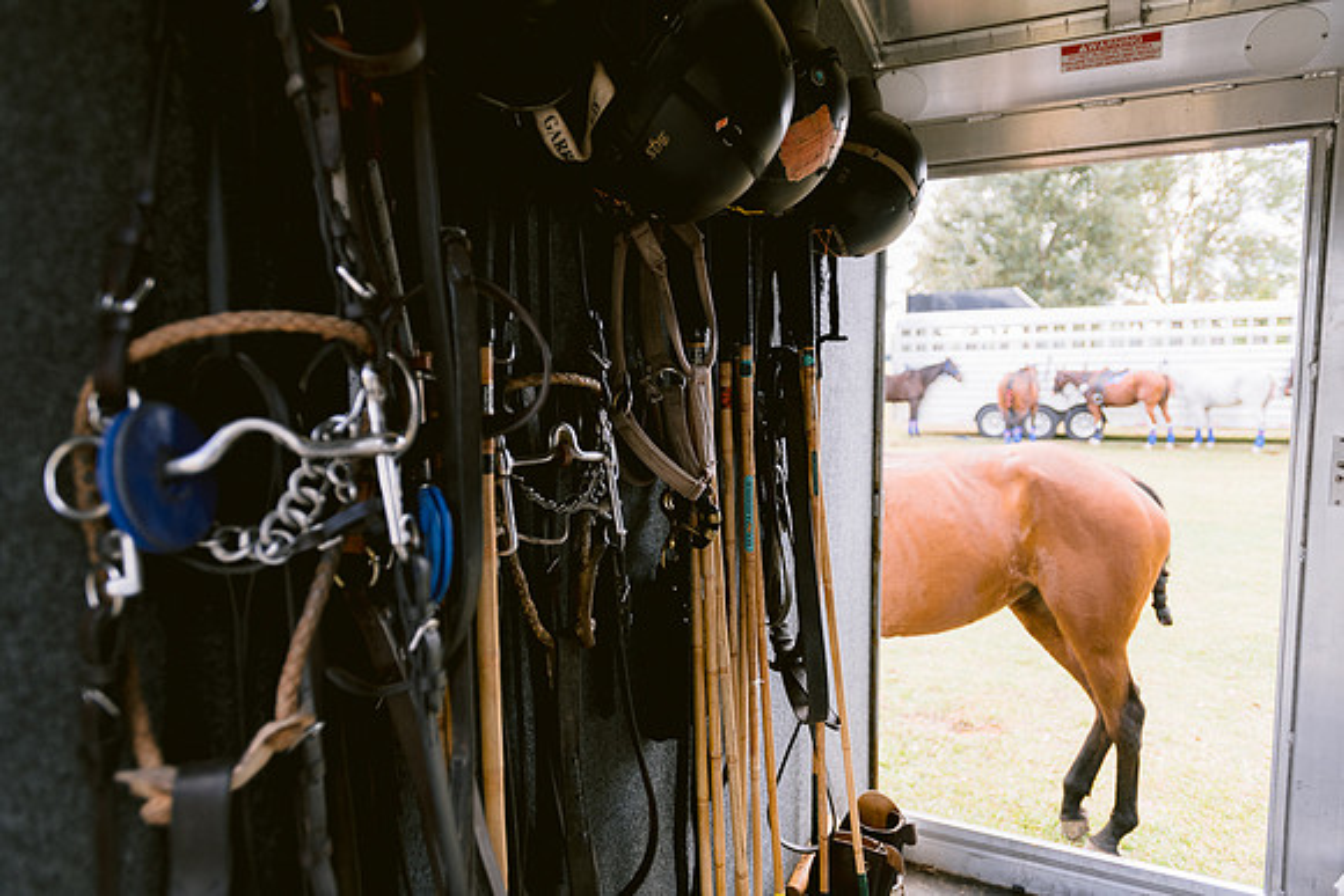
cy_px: 448
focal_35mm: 24
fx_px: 896
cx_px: 672
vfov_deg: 53.2
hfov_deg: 73.7
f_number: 2.8
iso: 200
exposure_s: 1/200
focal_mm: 24
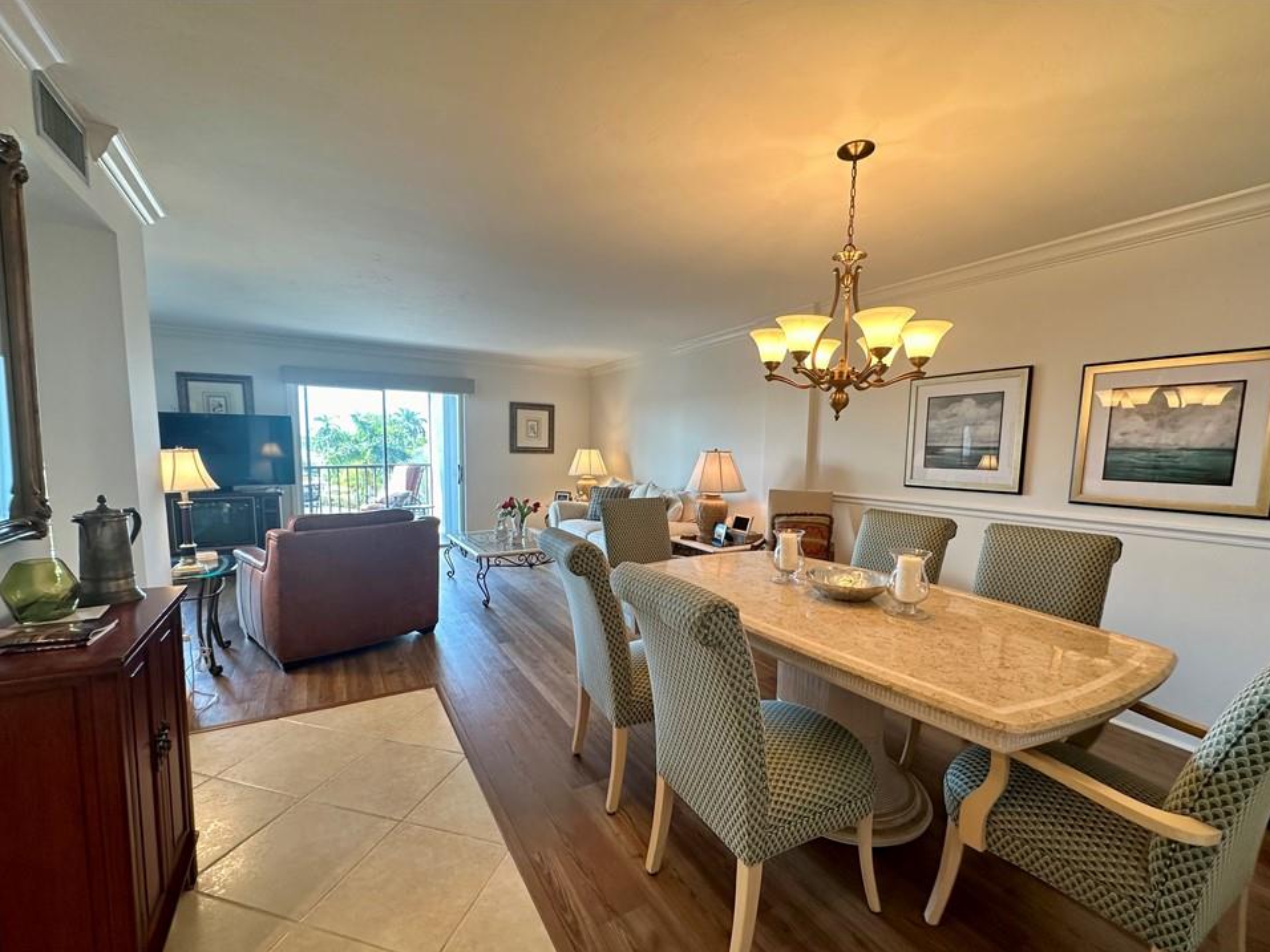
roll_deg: -0.7
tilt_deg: -5.6
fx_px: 550
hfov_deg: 98.2
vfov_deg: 81.6
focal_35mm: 15
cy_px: 507
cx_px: 638
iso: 160
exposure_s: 1/60
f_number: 2.2
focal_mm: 2.22
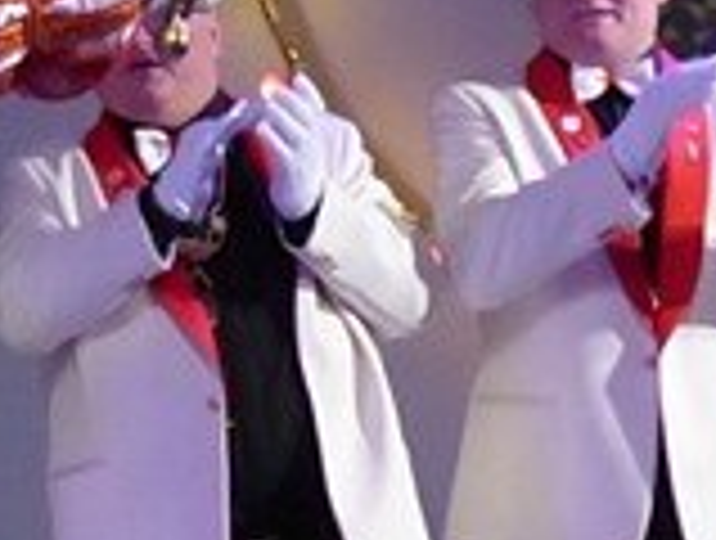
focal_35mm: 289
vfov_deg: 5.1
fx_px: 5991
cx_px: 5
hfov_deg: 6.8
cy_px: -272
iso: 1600
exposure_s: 1/250
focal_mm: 13.5
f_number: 4
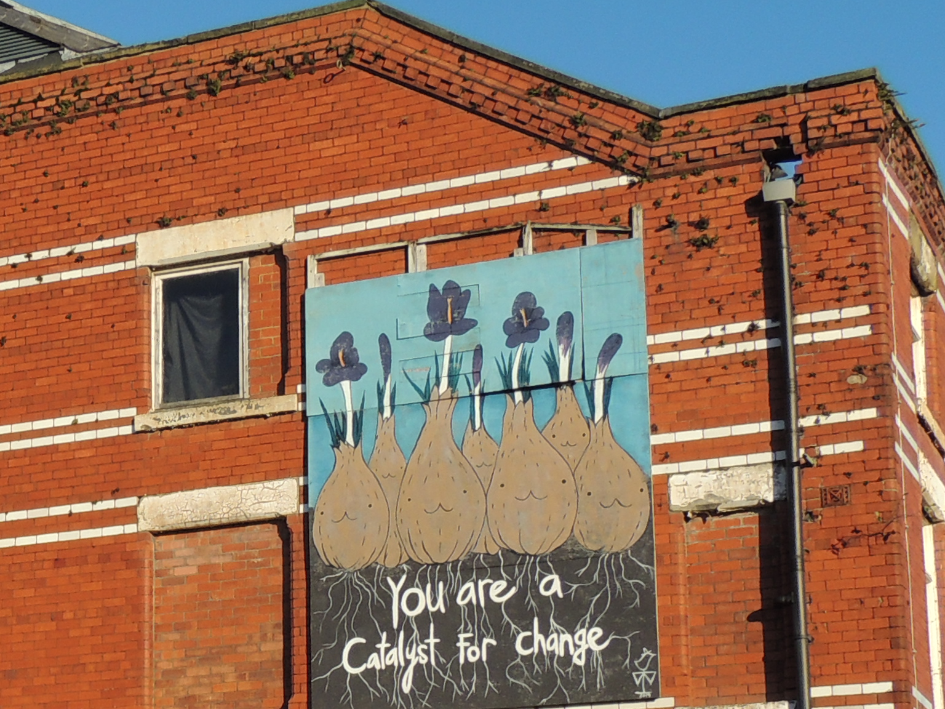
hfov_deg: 21.1
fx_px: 2457
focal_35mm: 90
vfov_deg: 16.3
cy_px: 588
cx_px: 9
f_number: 3.1
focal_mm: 5.3
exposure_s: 1/1250
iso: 100
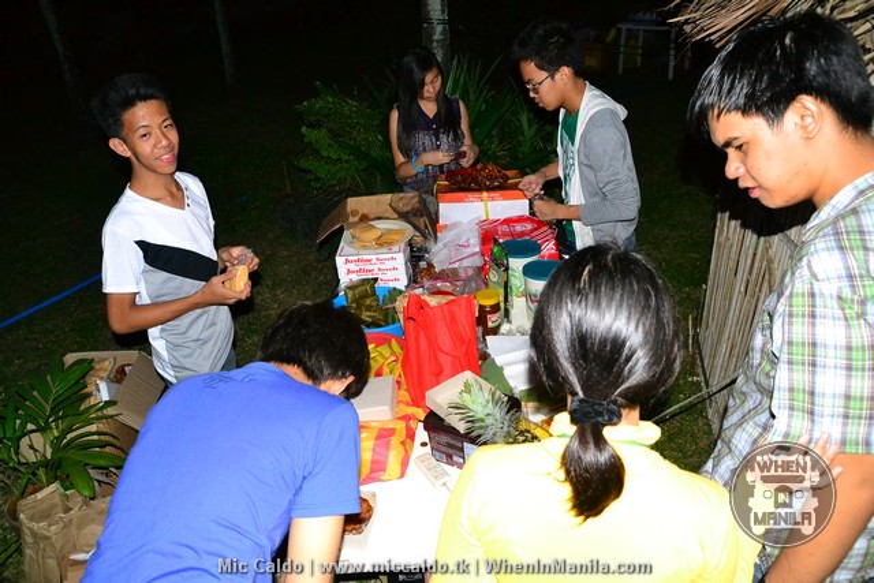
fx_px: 656
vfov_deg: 48.0
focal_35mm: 27
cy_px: 292
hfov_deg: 67.4
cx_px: 437
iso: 3200
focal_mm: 18
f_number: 7.1
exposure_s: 1/60
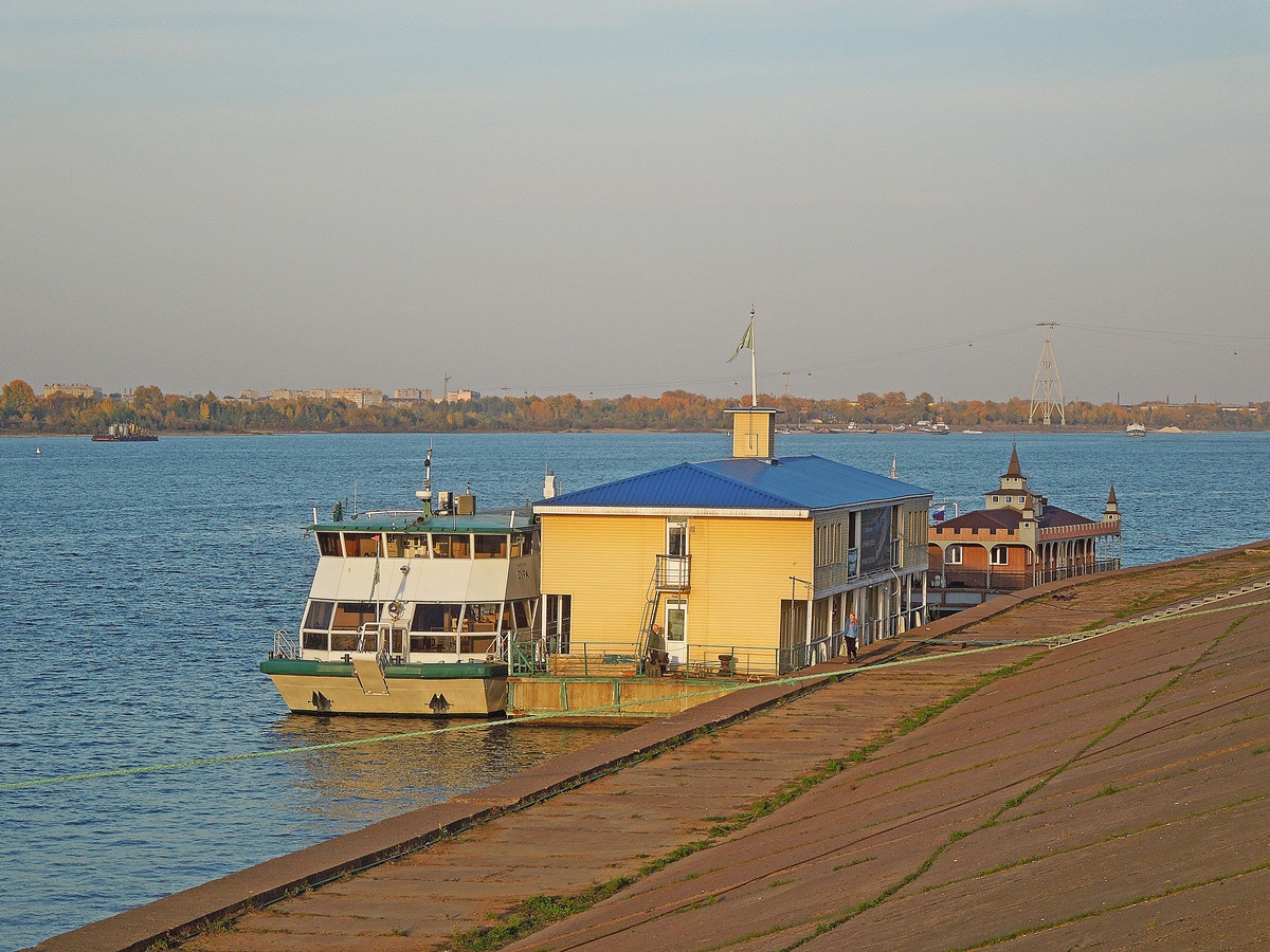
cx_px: 635
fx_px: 3889
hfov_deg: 18.5
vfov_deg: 14.0
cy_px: 476
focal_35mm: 106
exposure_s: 1/400
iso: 100
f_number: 4.7
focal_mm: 19.1
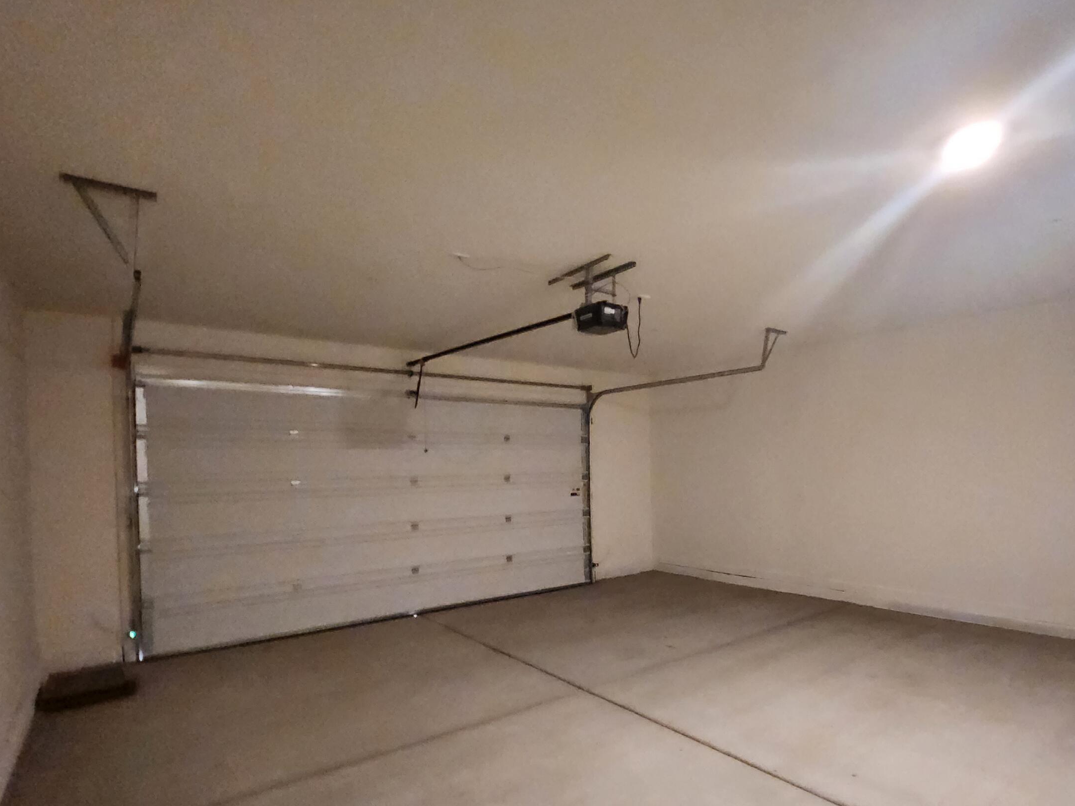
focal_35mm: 18
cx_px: 590
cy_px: 483
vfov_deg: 70.9
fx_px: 559
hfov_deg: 87.5
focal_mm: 1.7
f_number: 2.2
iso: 800
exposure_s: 1/24
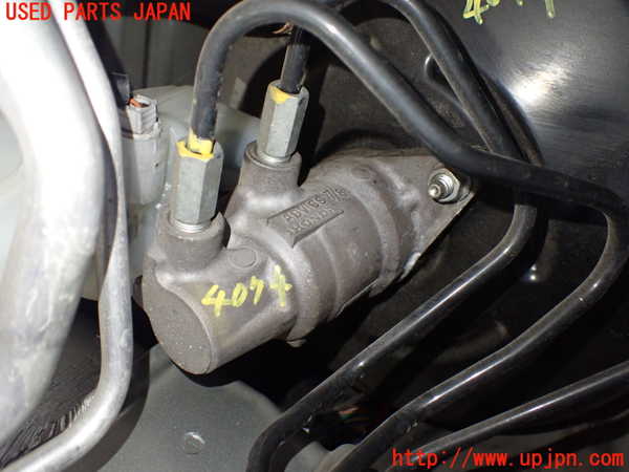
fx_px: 545
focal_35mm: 30
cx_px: 314
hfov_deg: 60.0
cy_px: 236
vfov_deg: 46.8
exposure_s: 1/50
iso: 800
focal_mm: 5.4
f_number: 2.3
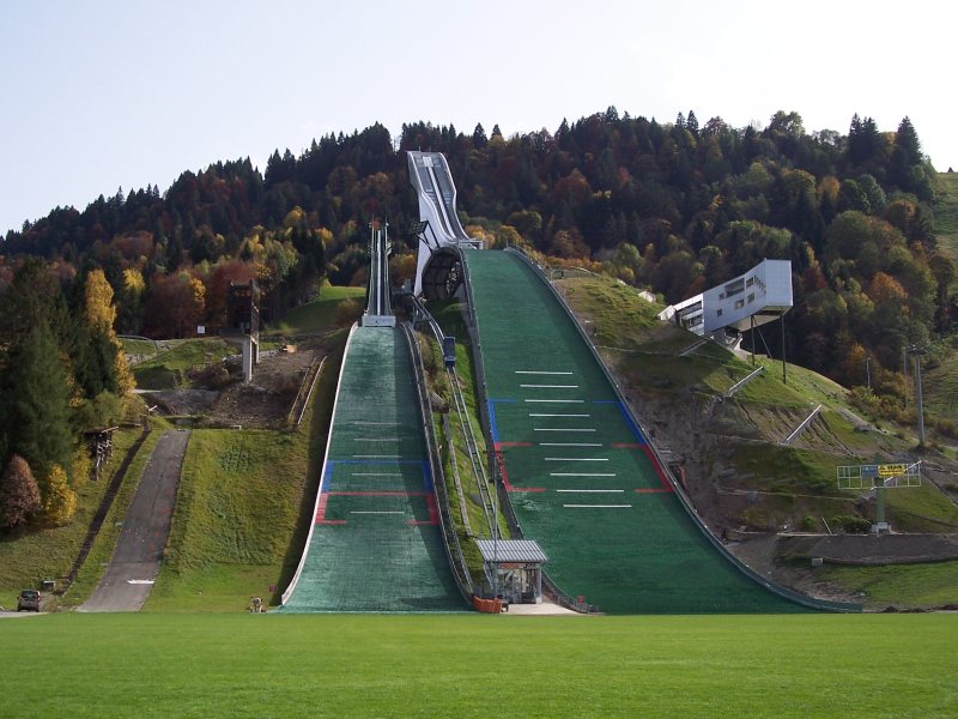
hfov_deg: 47.9
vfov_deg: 36.8
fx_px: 1079
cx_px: 479
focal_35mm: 39
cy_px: 360
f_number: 4
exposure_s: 1/500
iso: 100
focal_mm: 8
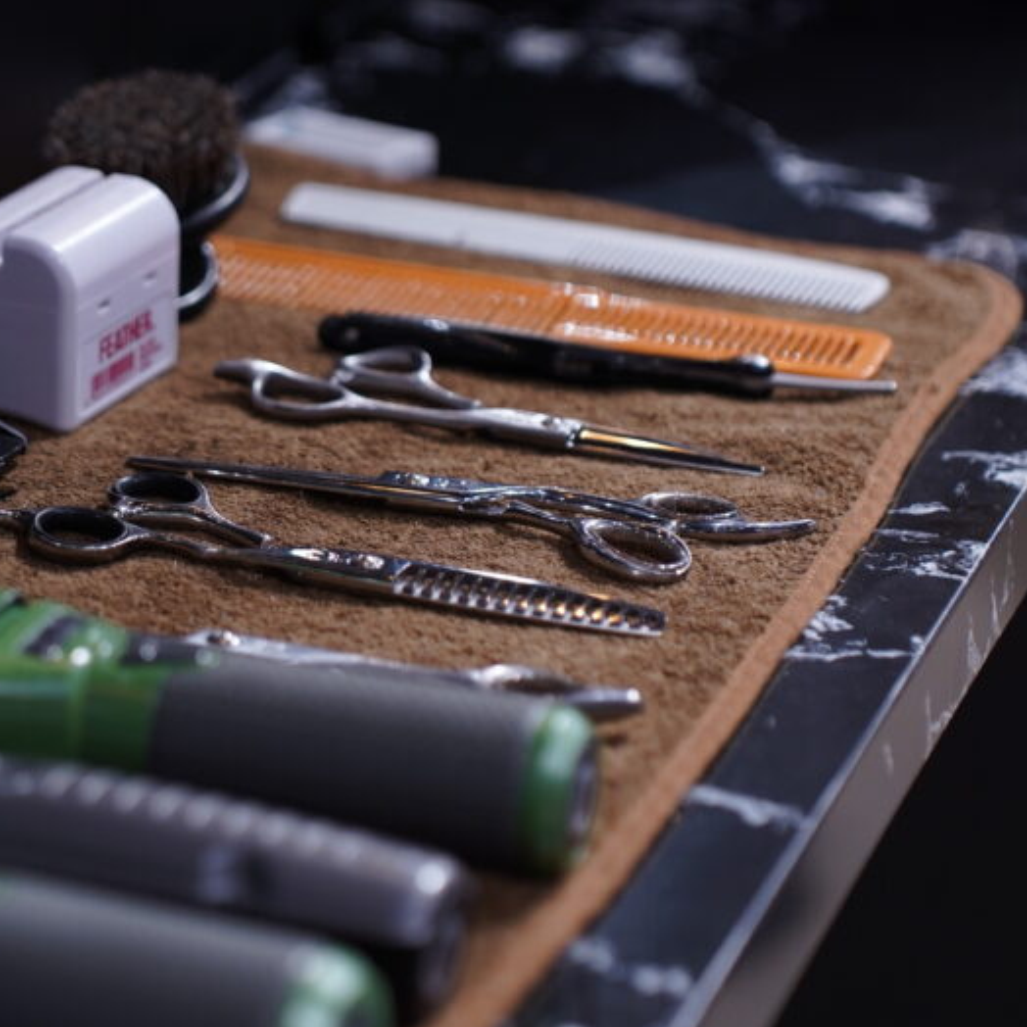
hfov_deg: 12.5
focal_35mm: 140
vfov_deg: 12.5
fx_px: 4699
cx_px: 314
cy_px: 376
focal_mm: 75
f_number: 2.8
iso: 800
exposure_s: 1/100
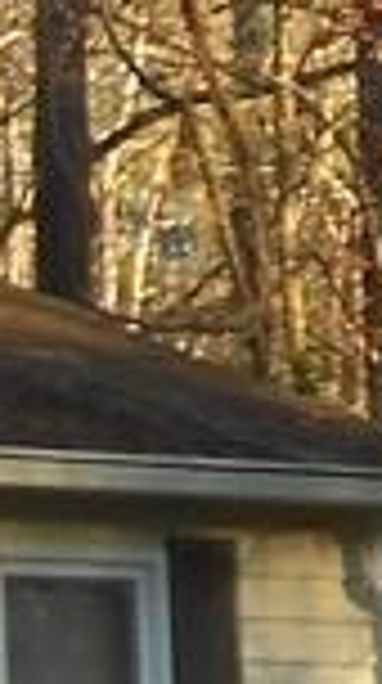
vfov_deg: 7.8
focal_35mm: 272
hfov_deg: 4.0
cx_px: -1420
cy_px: 904
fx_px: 4920
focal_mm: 6.7
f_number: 3.9
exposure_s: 1/60
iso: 80
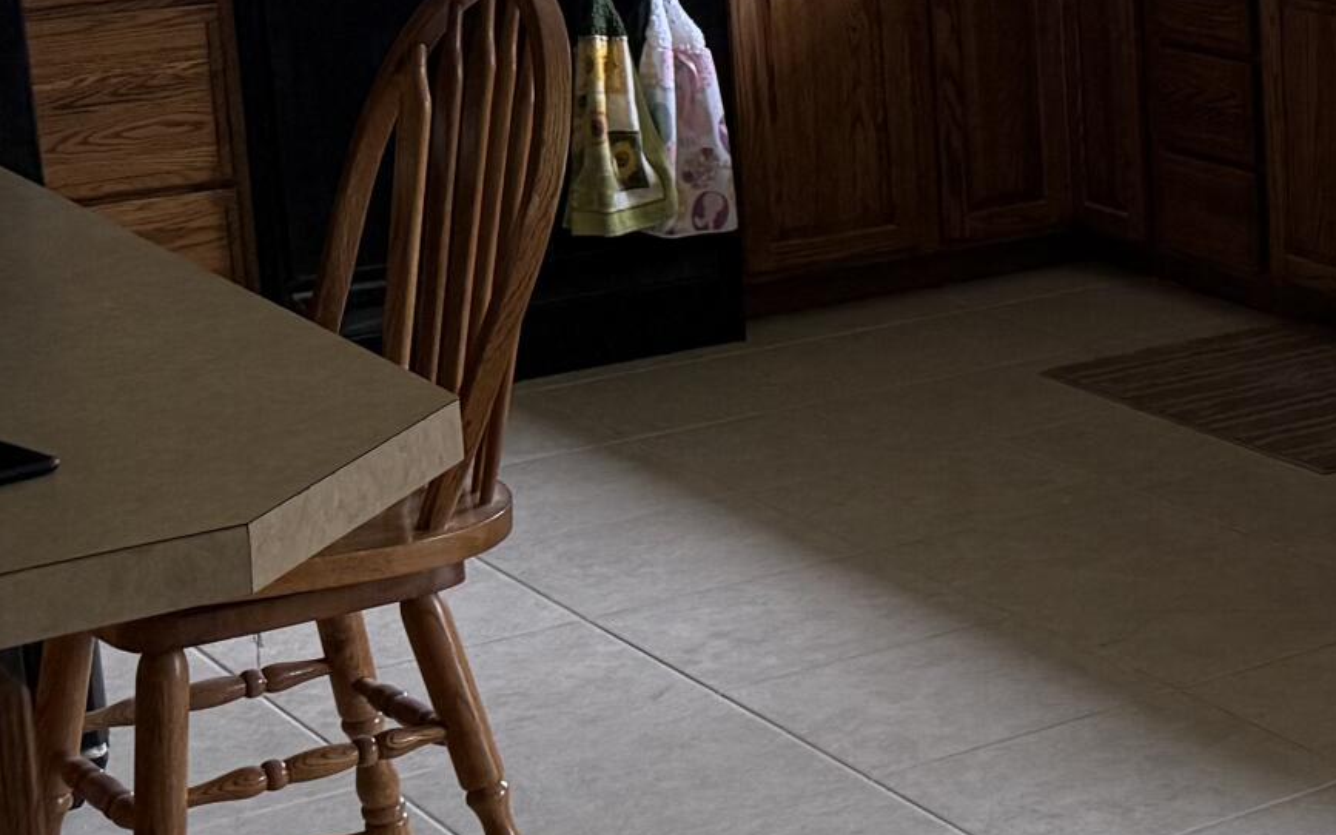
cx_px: 2028
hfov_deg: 20.1
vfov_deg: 14.7
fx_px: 3204
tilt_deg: -10.7
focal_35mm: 88
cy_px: 97
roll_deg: +0.0
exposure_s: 1/94
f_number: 1.78
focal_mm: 6.76
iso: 200
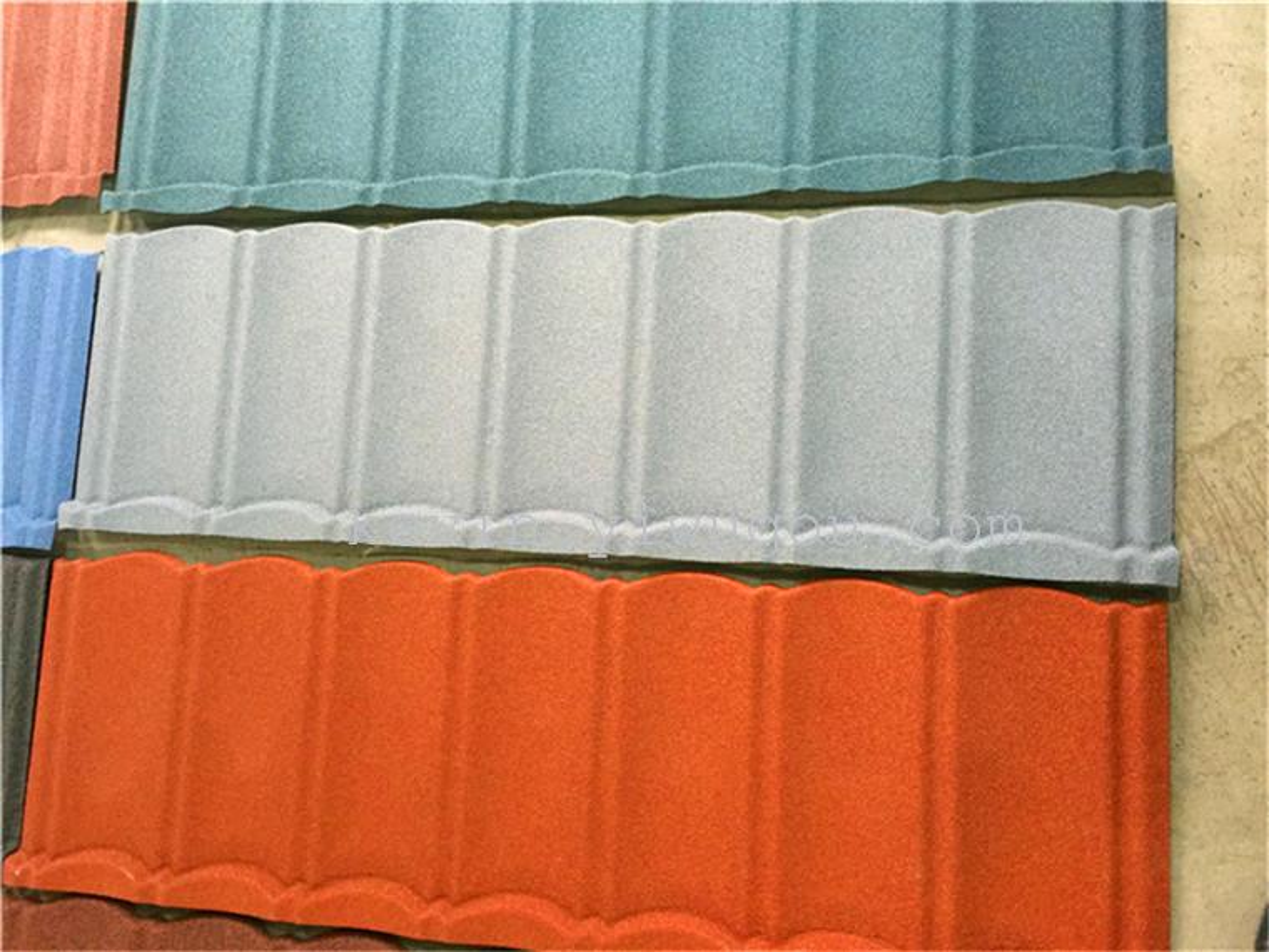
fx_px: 1063
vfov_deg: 48.2
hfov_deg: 61.7
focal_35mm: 29
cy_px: 476
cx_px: 634
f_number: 2.2
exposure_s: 1/4
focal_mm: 4.15
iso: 100
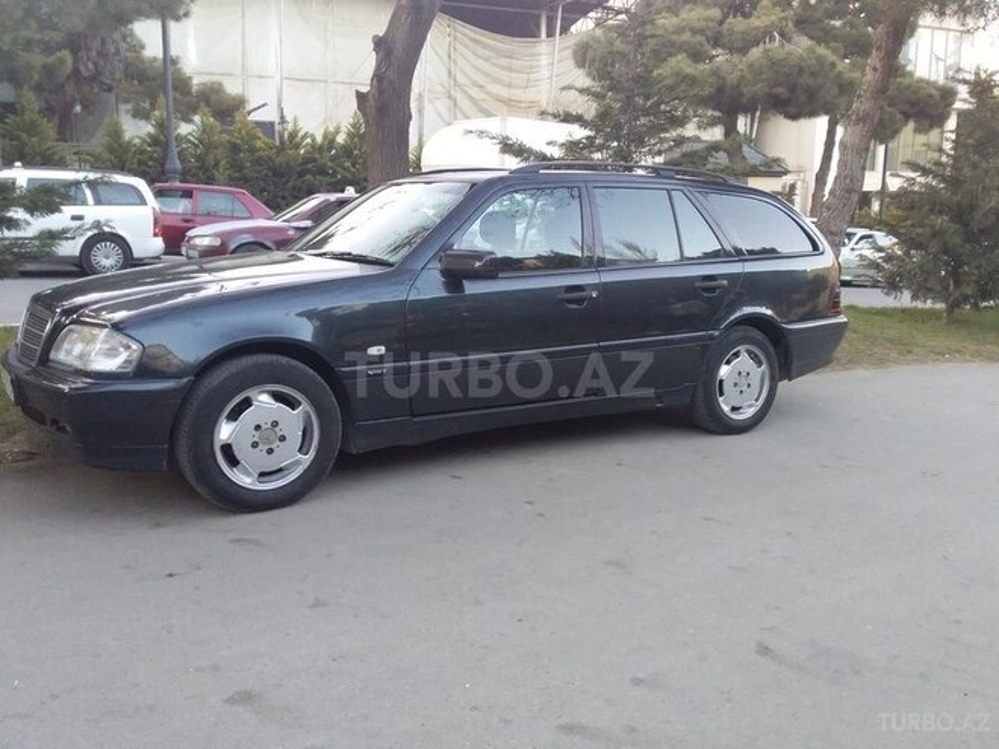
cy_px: 374
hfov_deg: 58.4
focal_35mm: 31
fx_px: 895
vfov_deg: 45.4
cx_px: 500
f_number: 2.2
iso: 100
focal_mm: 3.3
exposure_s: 1/50
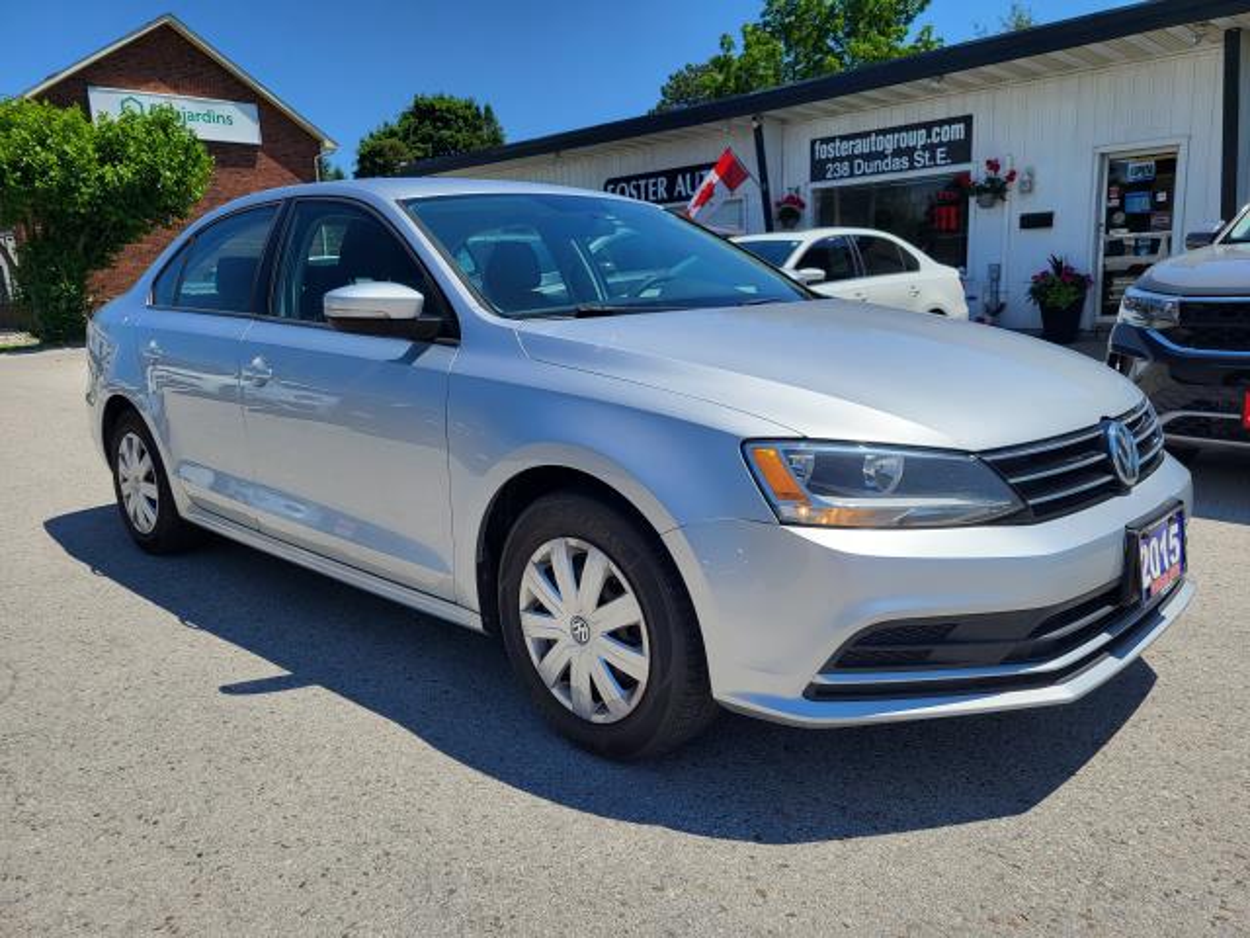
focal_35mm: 26
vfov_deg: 53.1
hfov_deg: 67.3
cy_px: 469
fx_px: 939
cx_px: 625
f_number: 1.8
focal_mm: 5.4
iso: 40
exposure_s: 1/2969
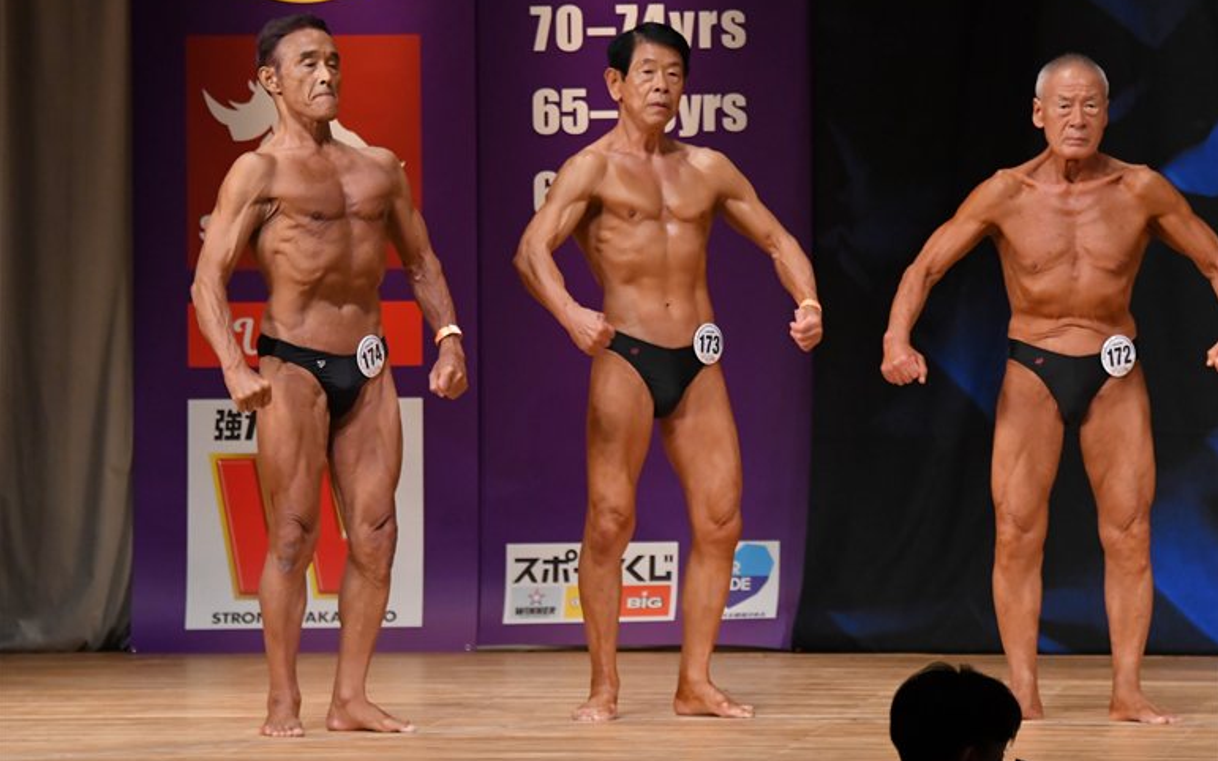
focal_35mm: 292
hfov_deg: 7.2
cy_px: 365
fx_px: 9693
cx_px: 609
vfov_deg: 4.5
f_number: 5.6
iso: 3600
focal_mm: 190
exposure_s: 1/400
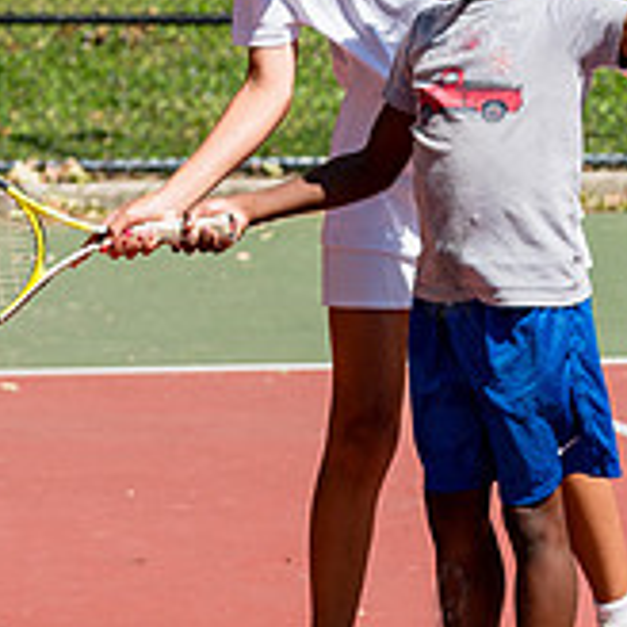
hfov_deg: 7.5
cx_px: 462
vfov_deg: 7.5
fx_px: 4775
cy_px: 145
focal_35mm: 233
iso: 200
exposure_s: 1/2500
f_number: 3.5
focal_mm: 62
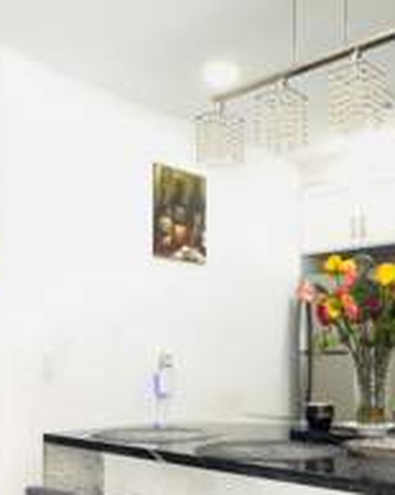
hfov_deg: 33.2
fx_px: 658
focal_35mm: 45
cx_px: 247
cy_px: 347
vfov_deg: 40.4
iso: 50
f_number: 2.2
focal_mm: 2.22
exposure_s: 1/60
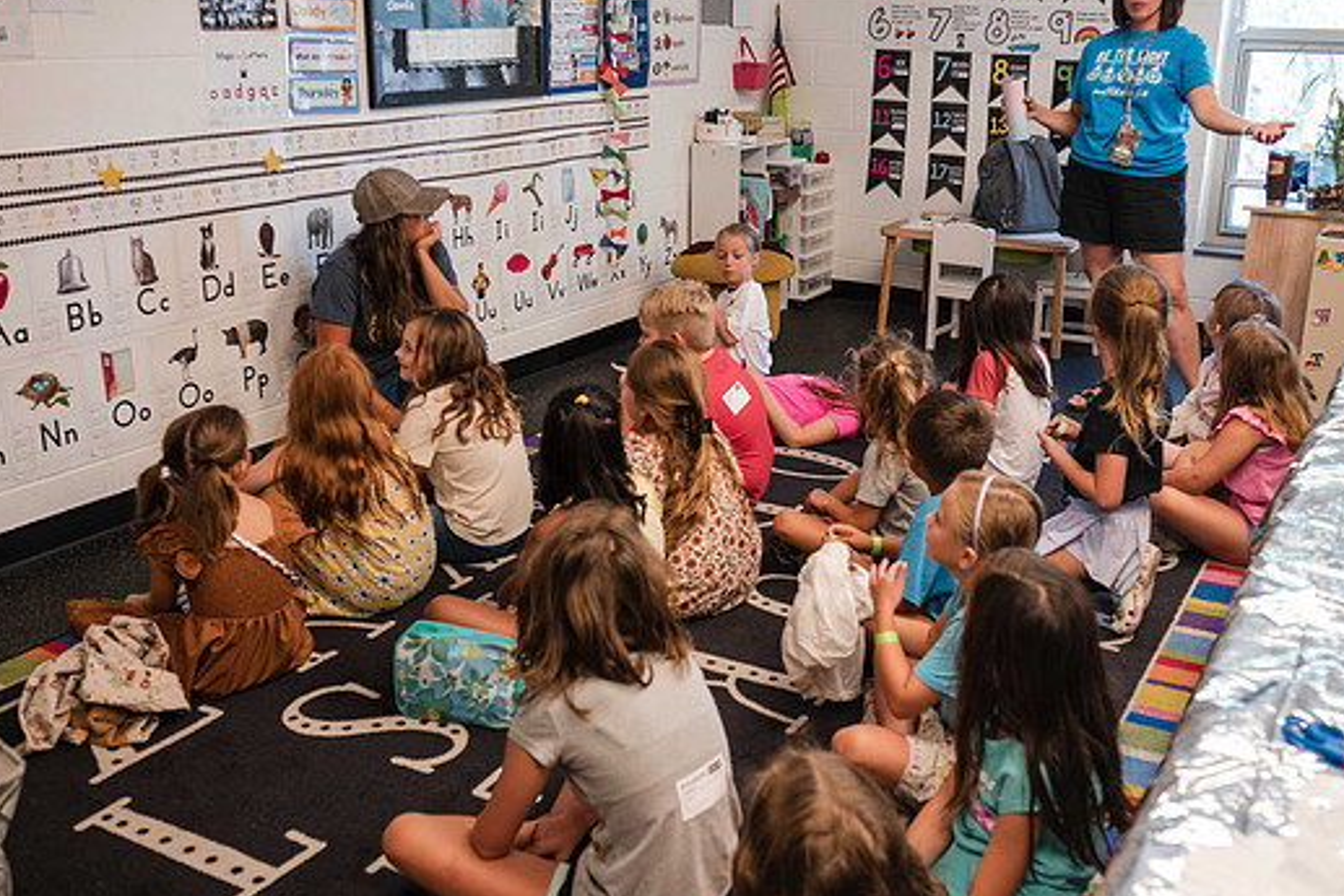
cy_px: 411
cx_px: 733
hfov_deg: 54.3
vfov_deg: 37.9
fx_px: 1307
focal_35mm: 35
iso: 1100
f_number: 4
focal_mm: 29
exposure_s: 1/125
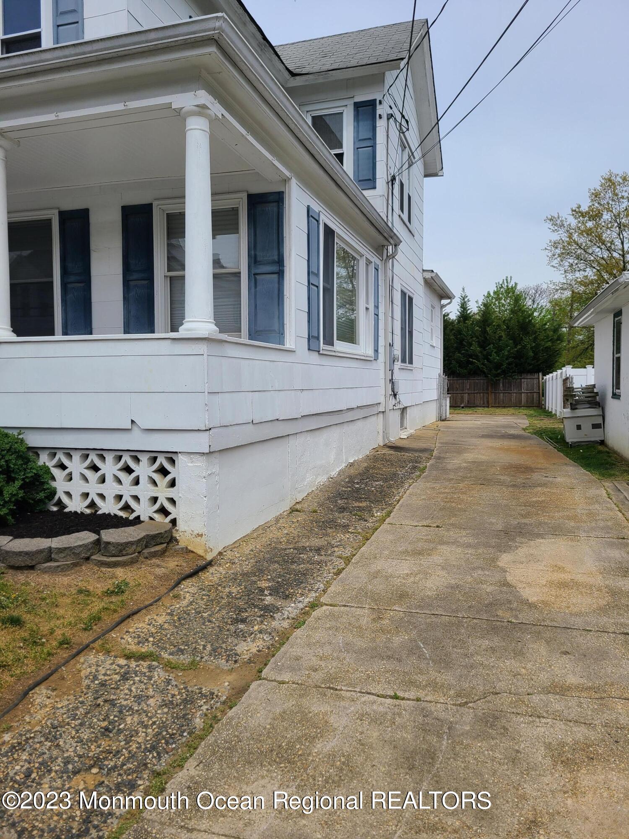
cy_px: 420
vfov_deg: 67.3
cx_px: 314
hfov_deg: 53.1
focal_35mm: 26
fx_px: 630
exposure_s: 1/2882
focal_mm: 5.4
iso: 40
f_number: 1.8
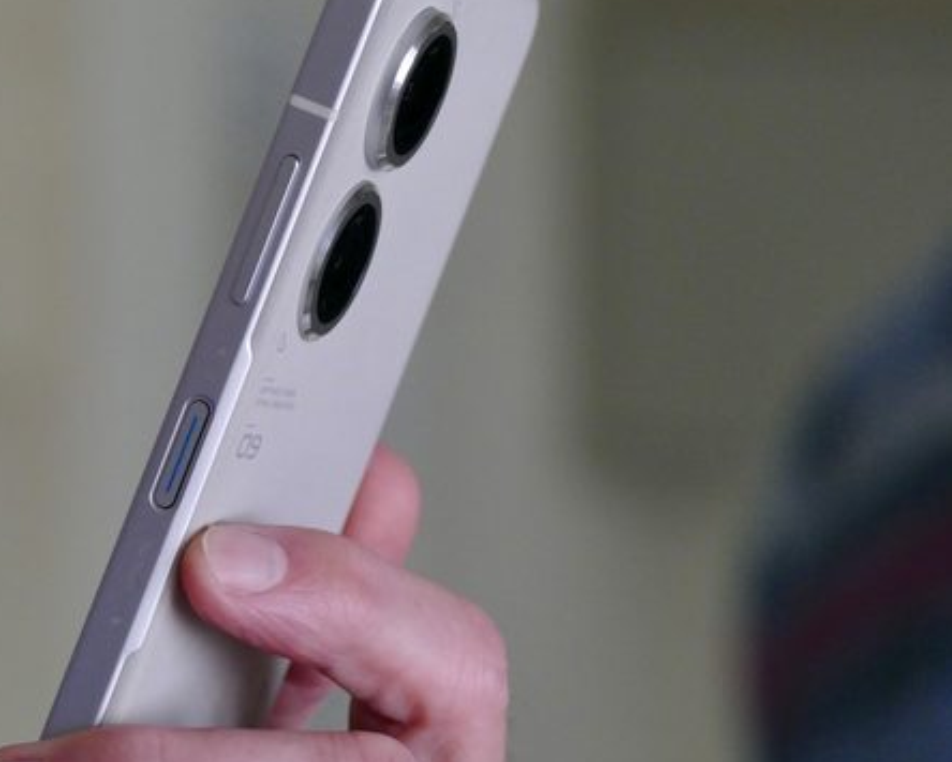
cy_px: 397
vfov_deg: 6.0
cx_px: 242
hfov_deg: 7.5
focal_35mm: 259
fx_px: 7296
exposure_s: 1/100
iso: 1000
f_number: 4
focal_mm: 61.93
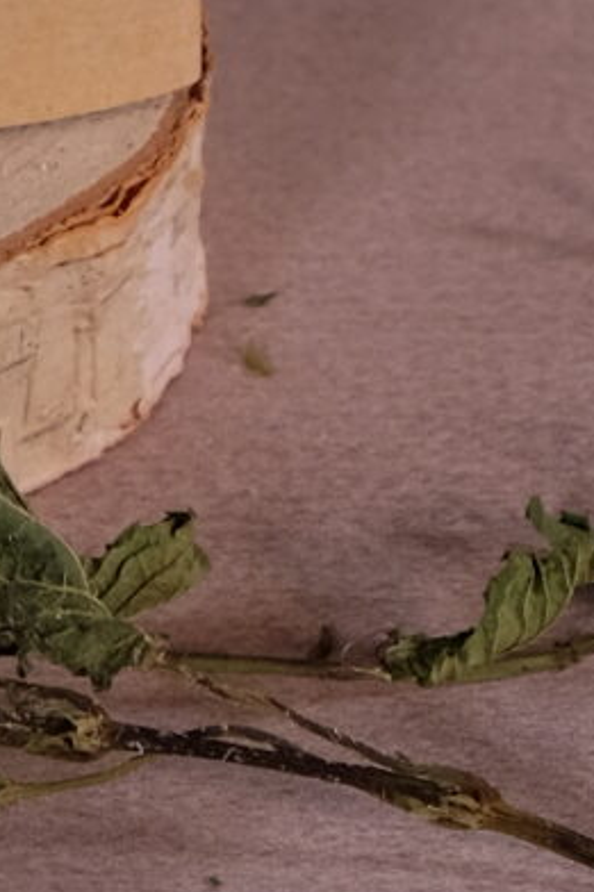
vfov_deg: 3.8
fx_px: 13425
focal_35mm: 542
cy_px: 71
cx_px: -543
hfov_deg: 2.5
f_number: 5
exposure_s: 1/160
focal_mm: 55
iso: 400
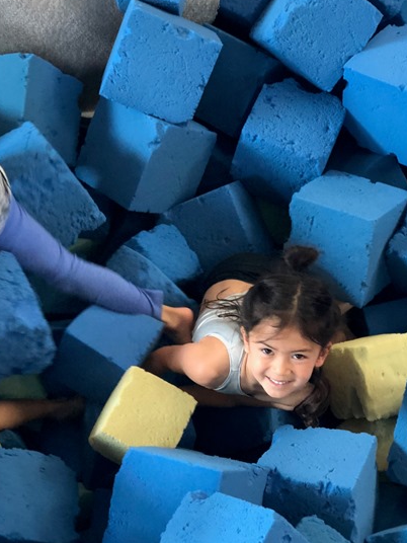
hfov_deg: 21.6
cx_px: 183
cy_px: 309
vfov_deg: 28.5
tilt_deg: -57.2
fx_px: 1066
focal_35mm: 68
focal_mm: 6.6
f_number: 2.8
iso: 500
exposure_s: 1/60
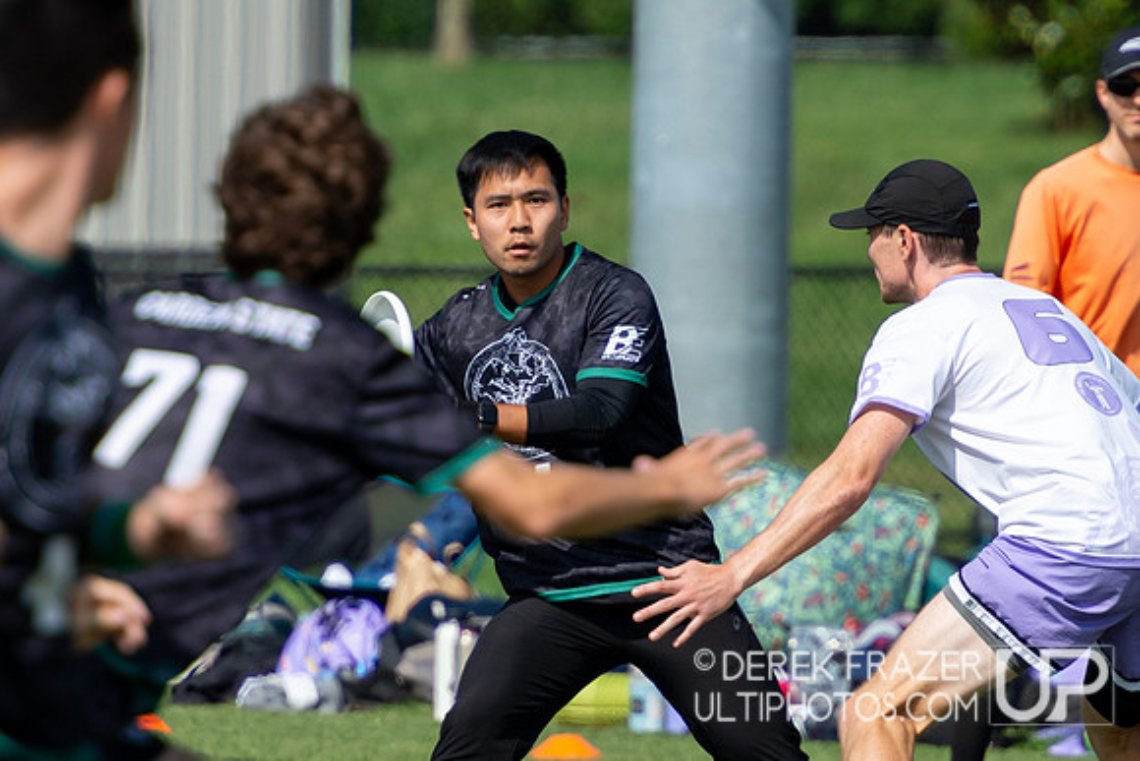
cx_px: 632
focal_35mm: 887
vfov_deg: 1.6
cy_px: 311
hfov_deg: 2.3
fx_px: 28104
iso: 400
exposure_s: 1/2500
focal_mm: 400
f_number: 5.6
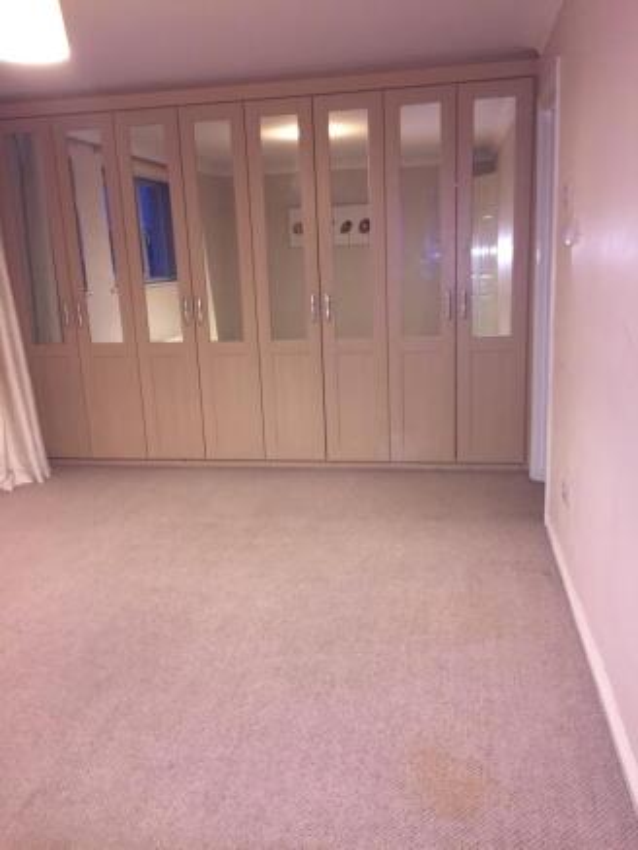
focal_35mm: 29
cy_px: 425
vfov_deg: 61.6
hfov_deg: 48.2
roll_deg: +1.2
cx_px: 319
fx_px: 712
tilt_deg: -12.2
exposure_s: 1/20
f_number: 2.2
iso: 160
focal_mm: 4.15
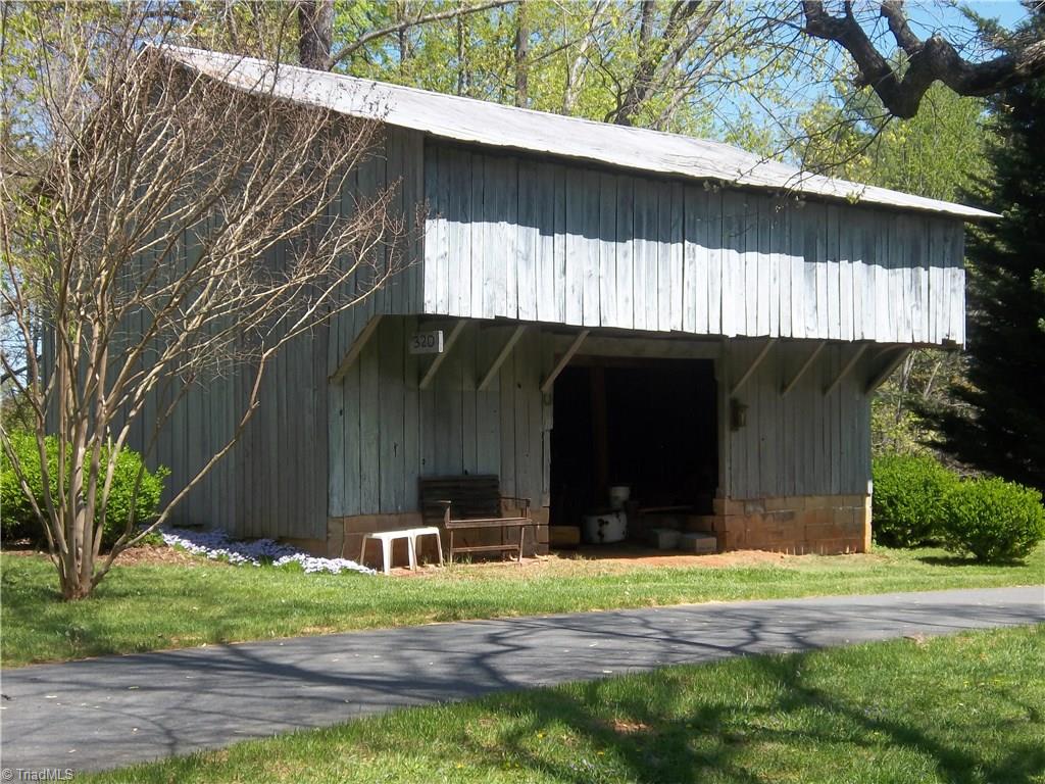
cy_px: 392
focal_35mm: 58
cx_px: 522
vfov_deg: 25.2
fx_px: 1751
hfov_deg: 33.2
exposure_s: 1/200
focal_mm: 10.4
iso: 64
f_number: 5.3
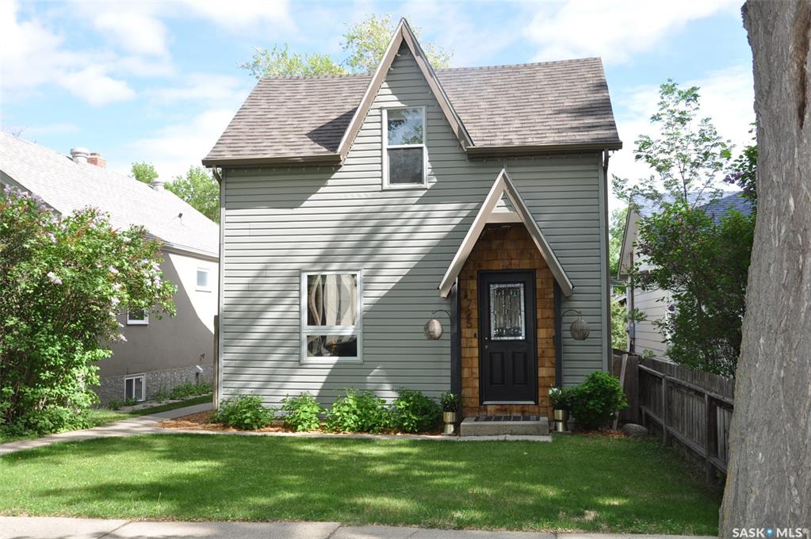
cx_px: 406
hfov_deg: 57.3
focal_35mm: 33
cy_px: 270
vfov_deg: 39.9
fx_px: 743
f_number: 7.1
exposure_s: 1/200
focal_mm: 22
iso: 200
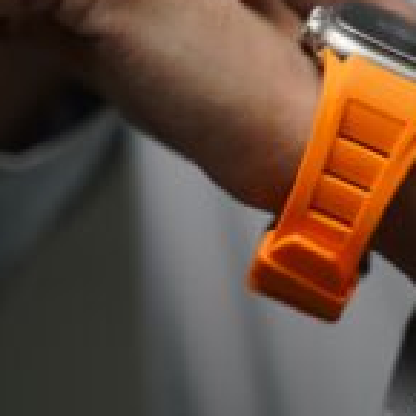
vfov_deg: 9.9
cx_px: 382
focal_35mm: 176
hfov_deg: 9.9
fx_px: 2393
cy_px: 156
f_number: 4
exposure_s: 1/90
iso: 500
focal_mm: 75
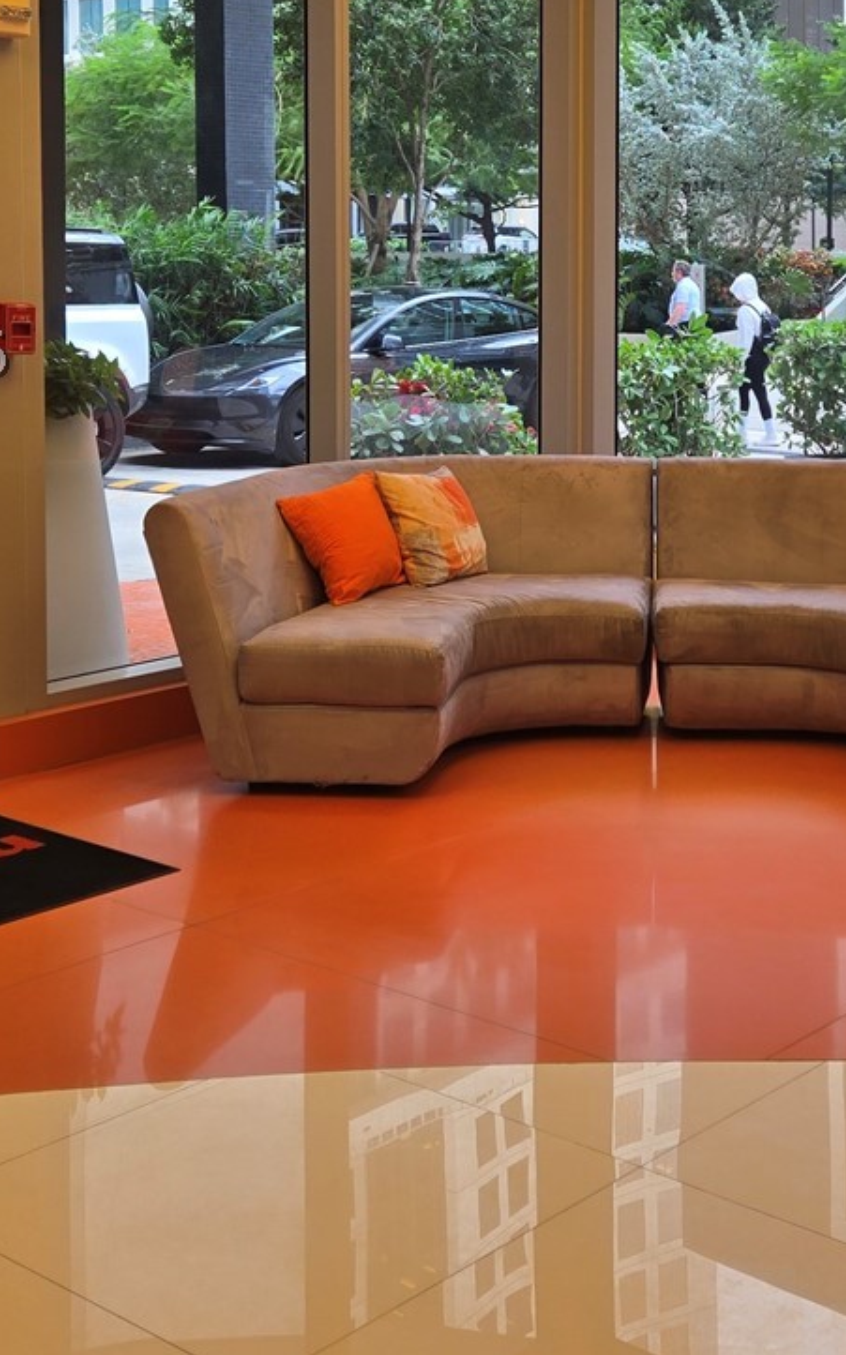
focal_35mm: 54
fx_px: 1993
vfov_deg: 36.7
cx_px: 583
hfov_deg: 23.8
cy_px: 353
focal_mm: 5.4
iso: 25
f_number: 1.8
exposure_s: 1/128
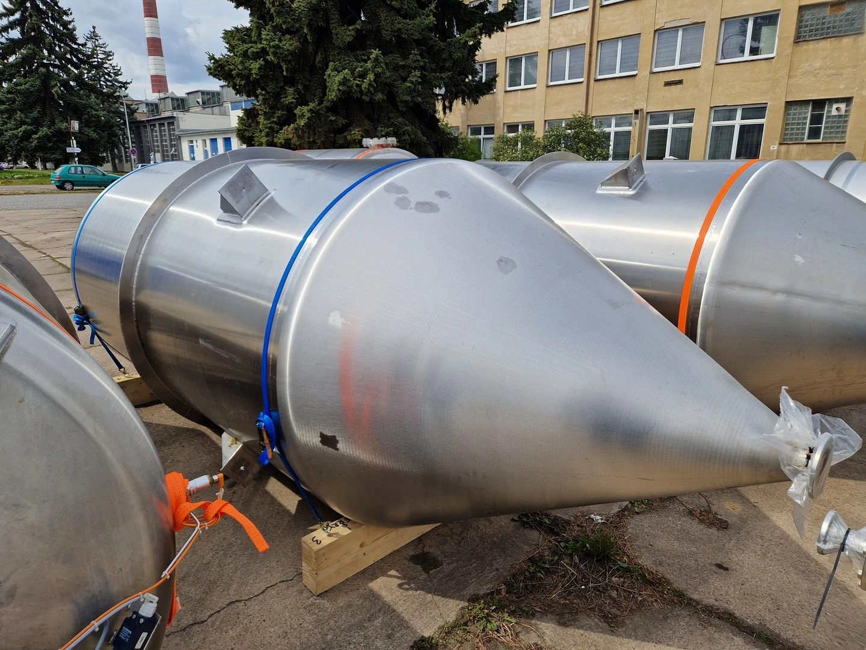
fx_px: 575
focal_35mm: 23
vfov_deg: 58.9
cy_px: 325
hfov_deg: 73.9
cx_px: 433
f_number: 1.8
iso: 50
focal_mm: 5.4
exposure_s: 1/2120
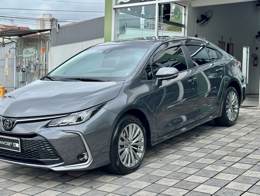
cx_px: 112
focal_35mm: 55
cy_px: 99
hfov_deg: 34.9
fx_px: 413
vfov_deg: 26.6
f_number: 1.78
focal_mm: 6.76
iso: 64
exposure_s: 1/1312
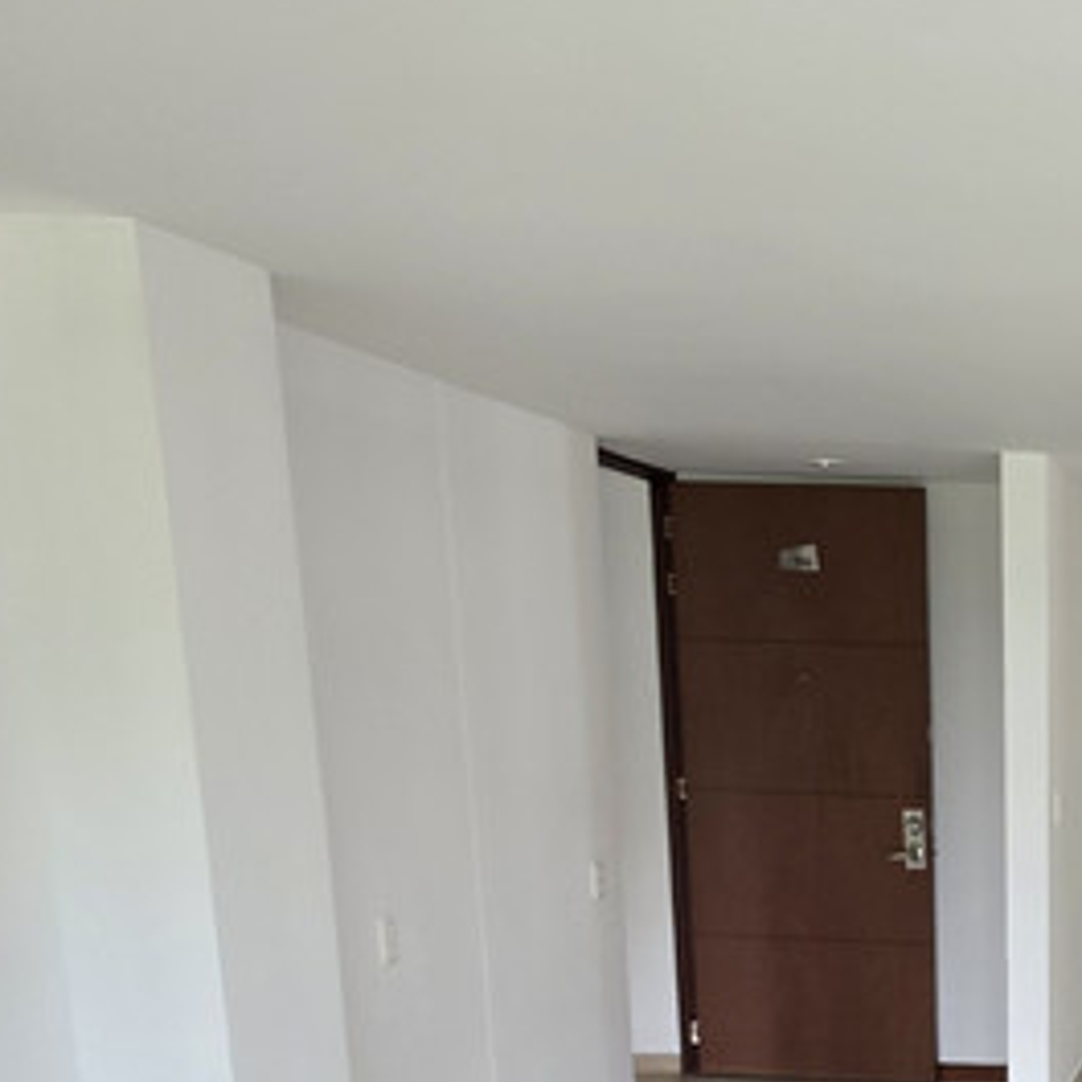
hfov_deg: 30.1
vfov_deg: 32.0
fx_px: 1662
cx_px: 1336
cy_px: 1176
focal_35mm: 47
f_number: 1.9
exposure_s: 1/120
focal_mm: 2.2
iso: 80
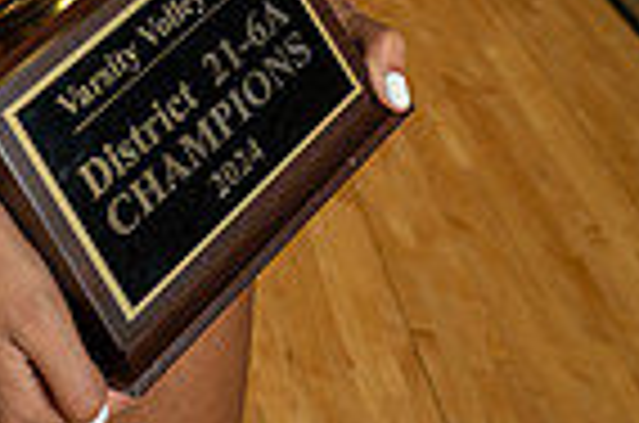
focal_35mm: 89
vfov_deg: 12.5
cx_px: 76
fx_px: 1576
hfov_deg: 22.4
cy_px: -540
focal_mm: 28
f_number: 5.6
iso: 500
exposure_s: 1/250
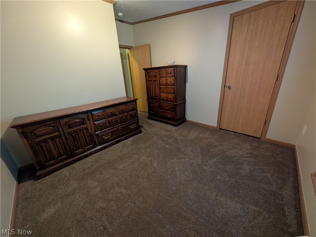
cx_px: 158
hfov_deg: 110.5
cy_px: 118
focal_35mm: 12
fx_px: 110
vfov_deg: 94.6
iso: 275
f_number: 1.7
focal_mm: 2.02
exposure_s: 1/24
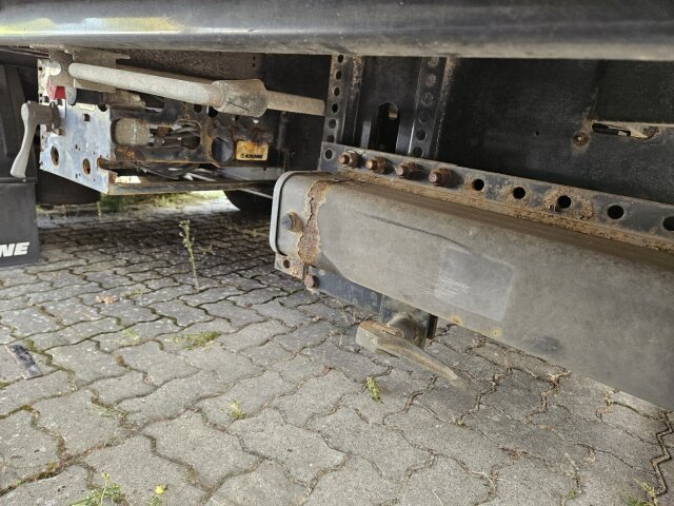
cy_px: 253
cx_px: 337
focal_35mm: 23
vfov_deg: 58.9
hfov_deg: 73.9
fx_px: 448
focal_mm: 5.4
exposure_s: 1/100
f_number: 1.8
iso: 200
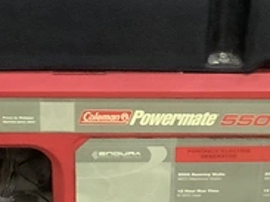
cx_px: 86
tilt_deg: -32.8
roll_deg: +1.3
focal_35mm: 127
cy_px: 159
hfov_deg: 15.5
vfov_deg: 11.6
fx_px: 990
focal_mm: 3.3
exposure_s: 1/40
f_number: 2.4
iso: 400
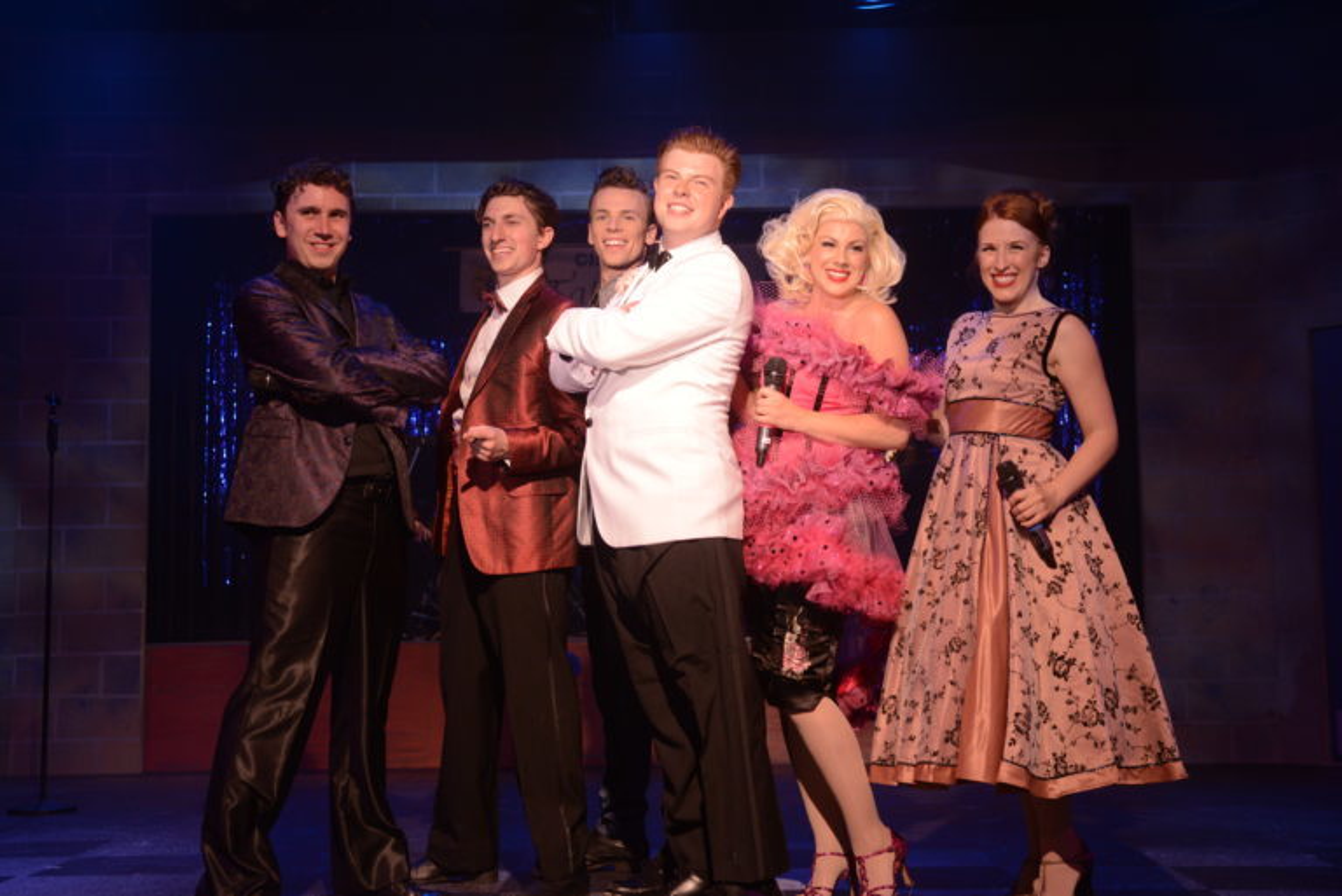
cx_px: 671
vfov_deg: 27.0
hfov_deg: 39.6
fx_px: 1865
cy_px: 448
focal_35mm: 50
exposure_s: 1/100
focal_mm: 50
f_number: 5
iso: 1600
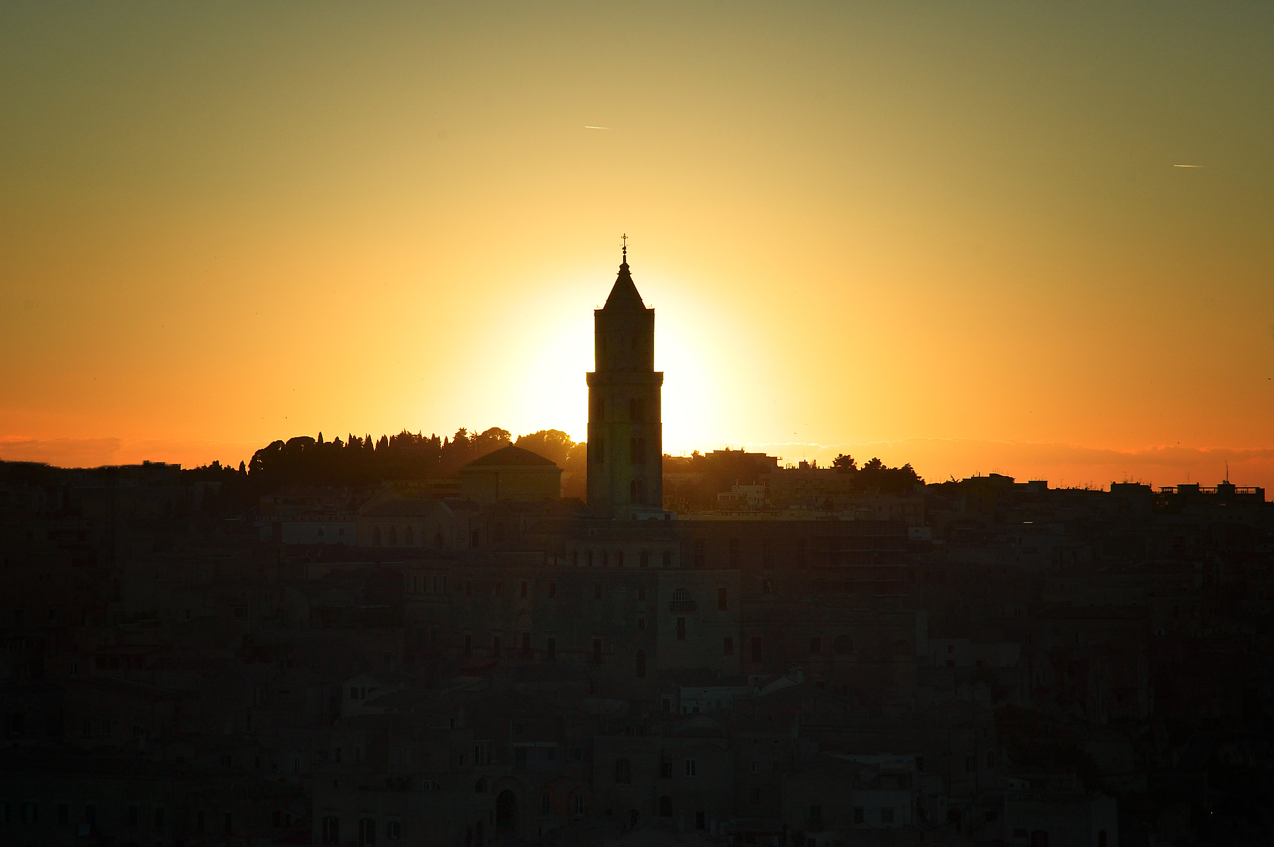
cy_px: 424
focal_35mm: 105
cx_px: 637
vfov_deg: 13.0
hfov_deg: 19.5
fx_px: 3712
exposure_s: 1/400
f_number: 10
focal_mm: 70
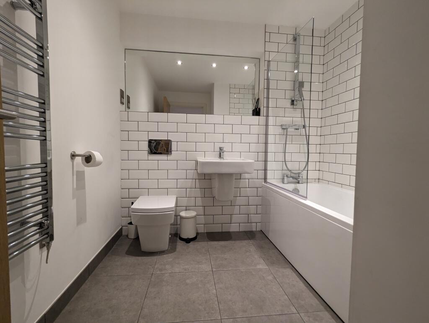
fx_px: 199
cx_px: 214
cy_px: 162
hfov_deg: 94.4
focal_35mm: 16
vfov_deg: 78.2
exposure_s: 1/38.5
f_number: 2.2
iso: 193
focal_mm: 2.35
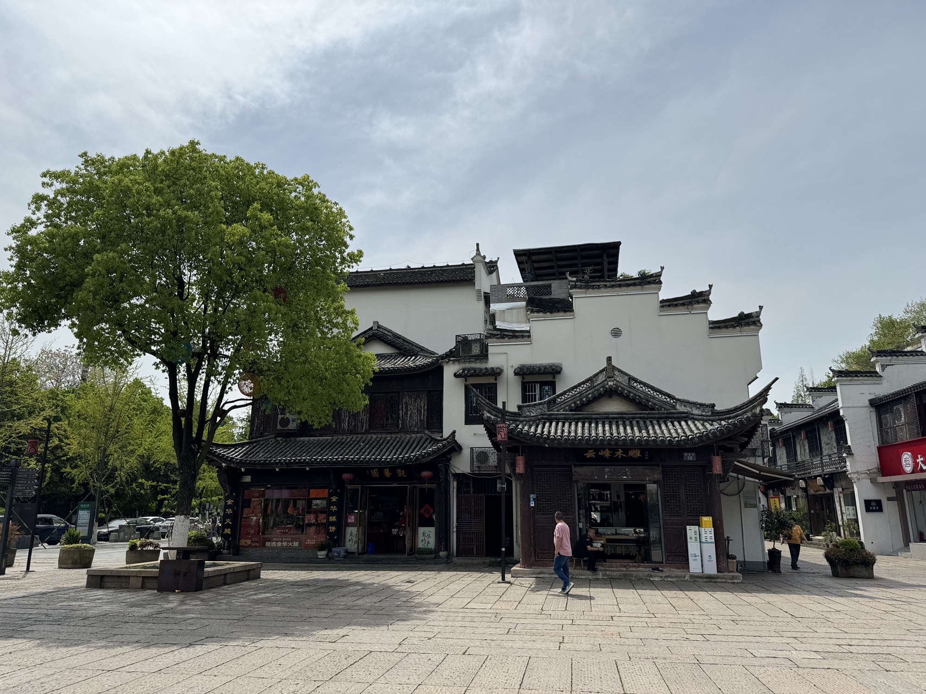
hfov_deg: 71.6
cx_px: 463
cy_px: 347
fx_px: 642
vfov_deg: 56.8
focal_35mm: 24
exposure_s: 1/9009
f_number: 1.78
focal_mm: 6.76
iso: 80
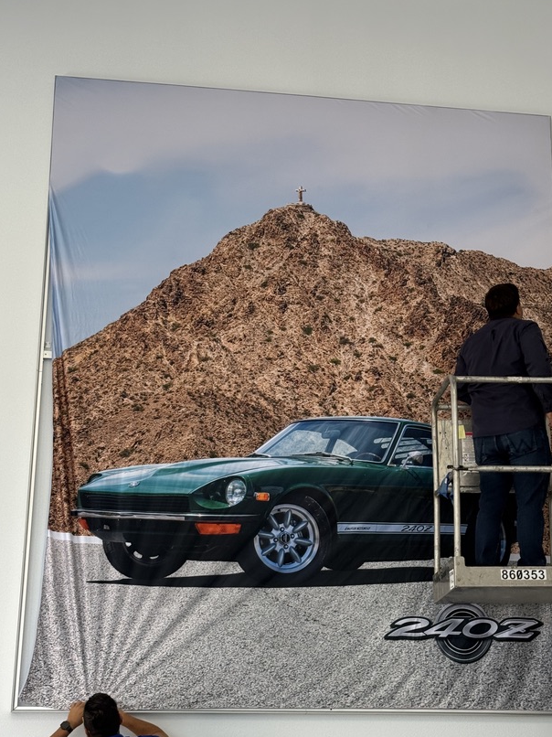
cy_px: 387
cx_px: 334
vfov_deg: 31.7
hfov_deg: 24.0
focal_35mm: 61
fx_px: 1298
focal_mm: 6.76
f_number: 1.78
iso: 100
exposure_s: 1/186
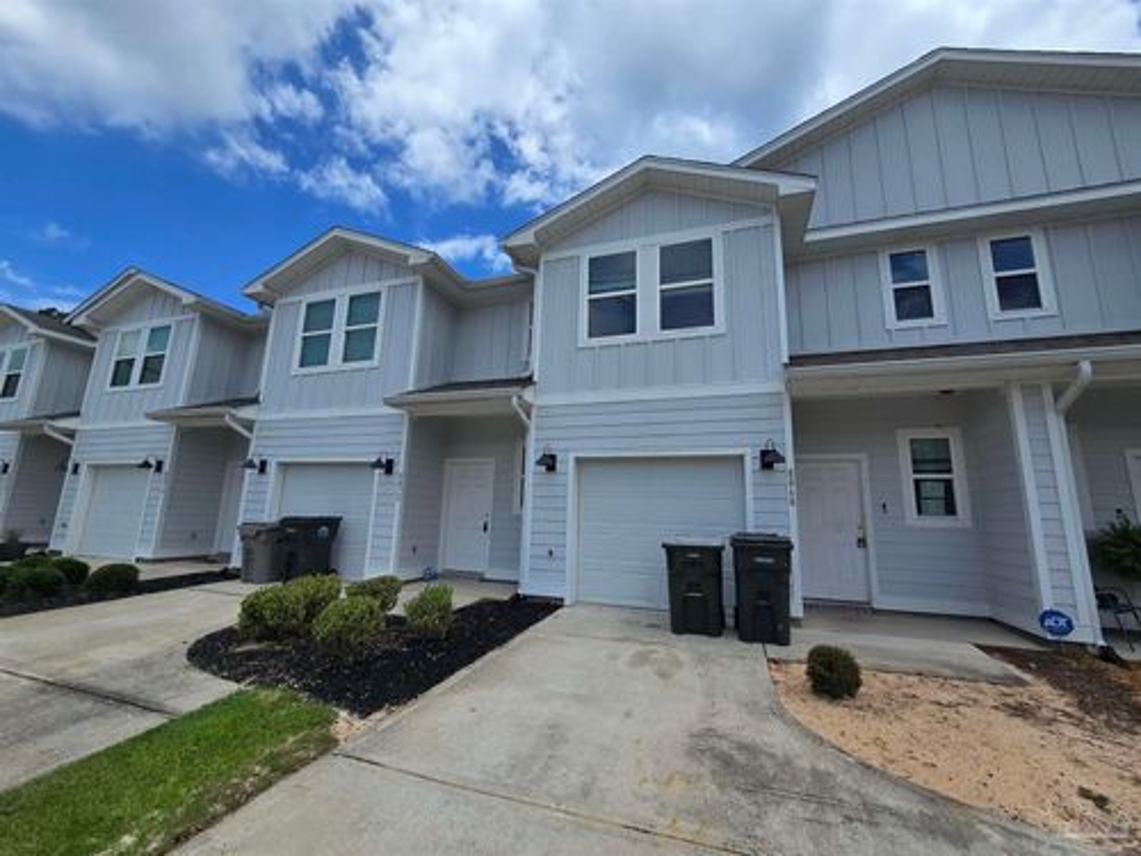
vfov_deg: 89.9
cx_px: 570
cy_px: 428
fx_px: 429
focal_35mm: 13
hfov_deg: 106.2
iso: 50
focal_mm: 2.2
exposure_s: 1/3092
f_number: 2.2
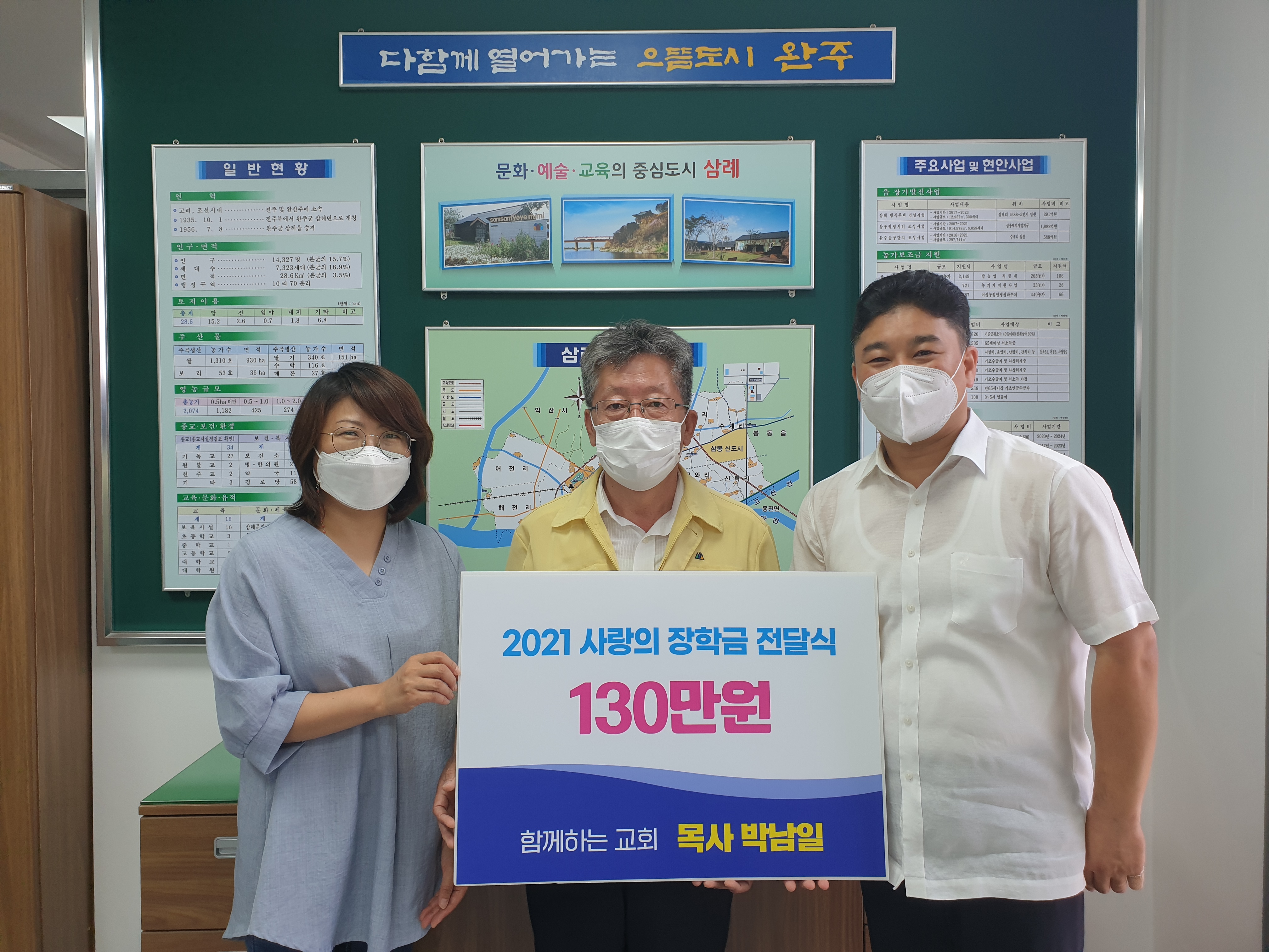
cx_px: 634
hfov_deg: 67.3
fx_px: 953
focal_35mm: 26
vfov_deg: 53.1
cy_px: 476
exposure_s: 1/120
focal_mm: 4.3
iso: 100
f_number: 2.4
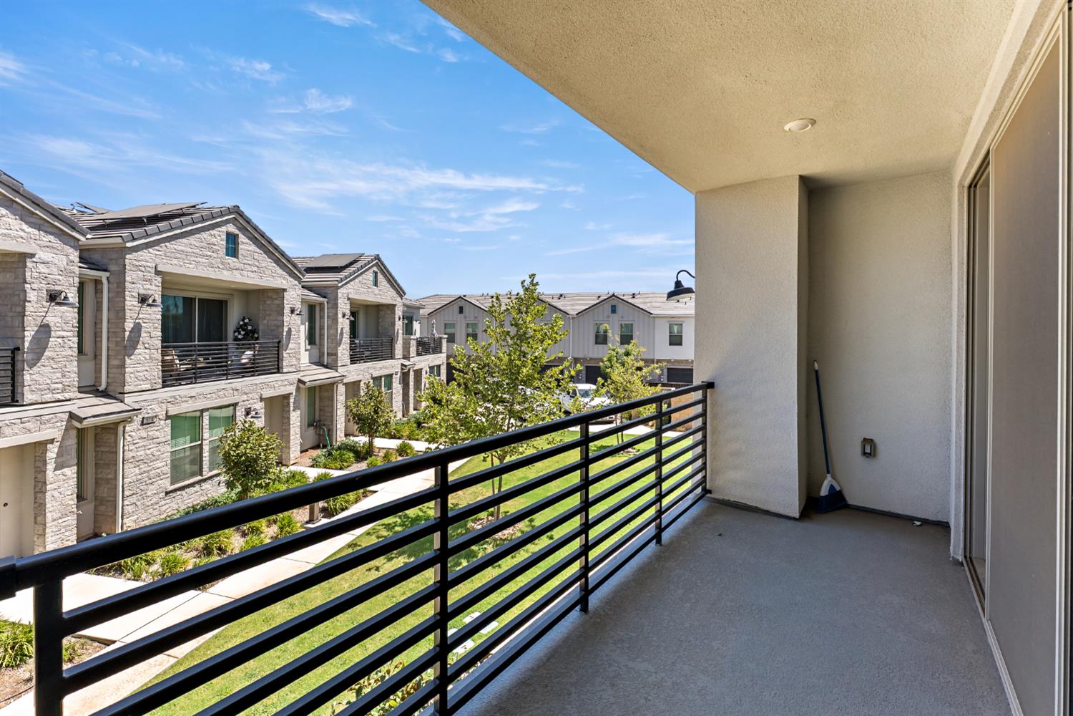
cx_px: 536
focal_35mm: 14
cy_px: 358
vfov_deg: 81.2
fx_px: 417
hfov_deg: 104.3
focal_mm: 14
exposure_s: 1/125
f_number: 8
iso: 80
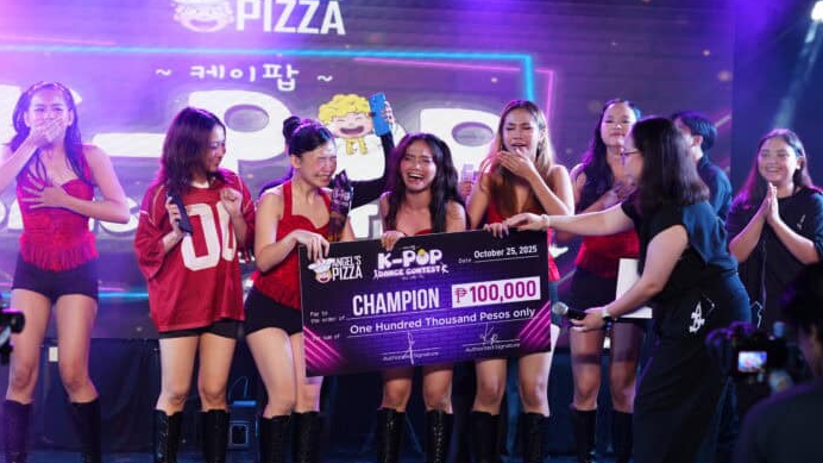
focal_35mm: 79
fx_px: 1724
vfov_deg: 15.3
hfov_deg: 26.9
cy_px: 271
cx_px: 410
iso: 400
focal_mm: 50
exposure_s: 1/200
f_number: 2
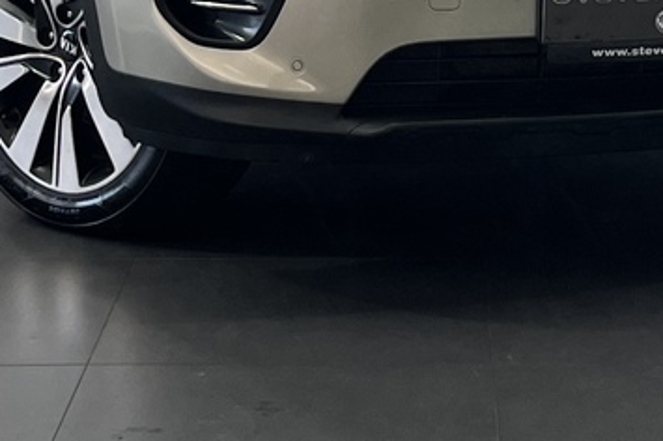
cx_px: 449
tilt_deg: -5.7
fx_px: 1435
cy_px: -264
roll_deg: -0.3
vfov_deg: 15.7
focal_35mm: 78
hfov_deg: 25.9
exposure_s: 1/100
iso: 50
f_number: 1.6
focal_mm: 5.1
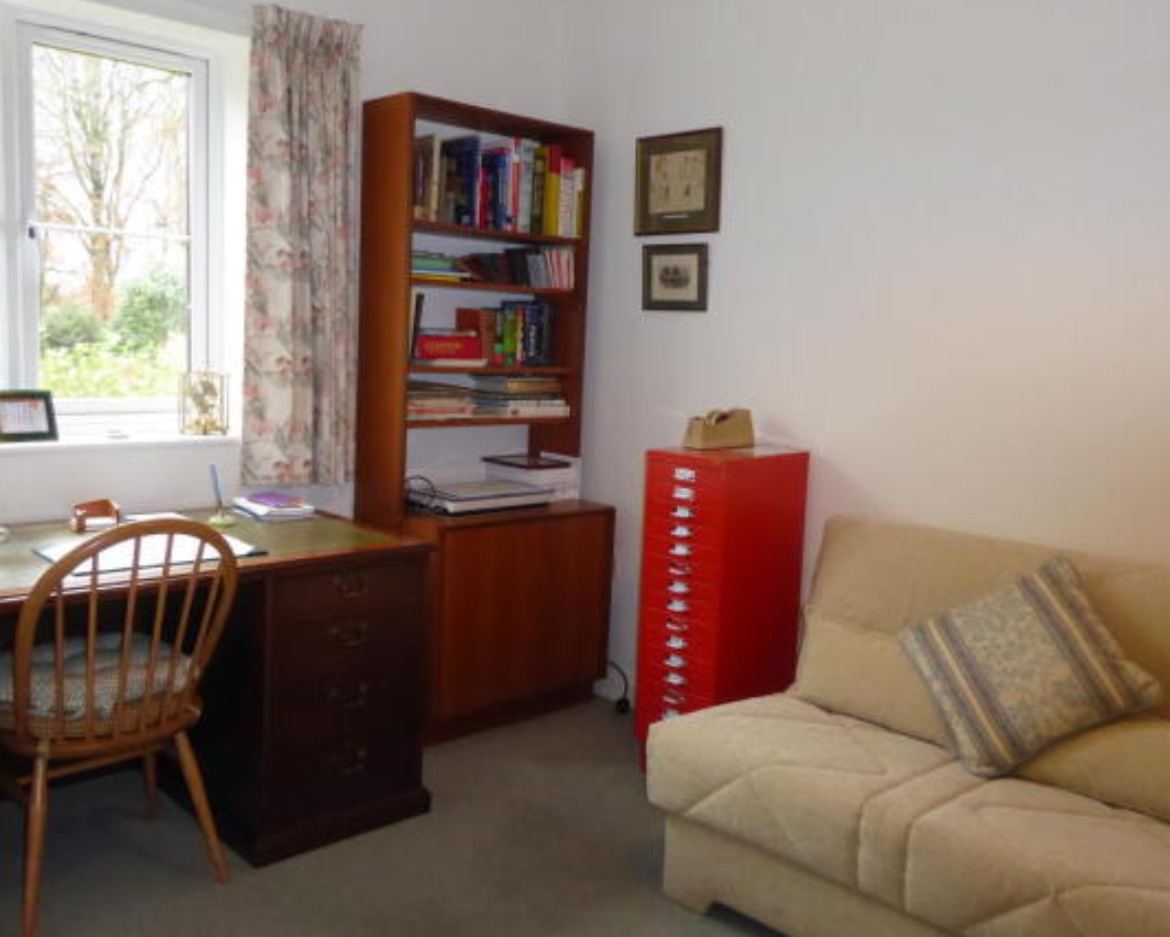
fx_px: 1074
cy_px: 470
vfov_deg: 47.1
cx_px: 533
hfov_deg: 57.1
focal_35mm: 31
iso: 800
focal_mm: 5
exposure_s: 1/60
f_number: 3.5
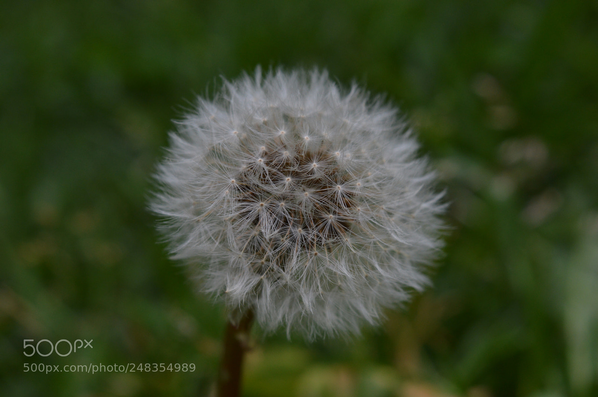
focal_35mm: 82
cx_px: 299
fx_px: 1369
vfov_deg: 16.5
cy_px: 198
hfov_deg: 24.6
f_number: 8
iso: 360
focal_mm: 55
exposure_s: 1/125
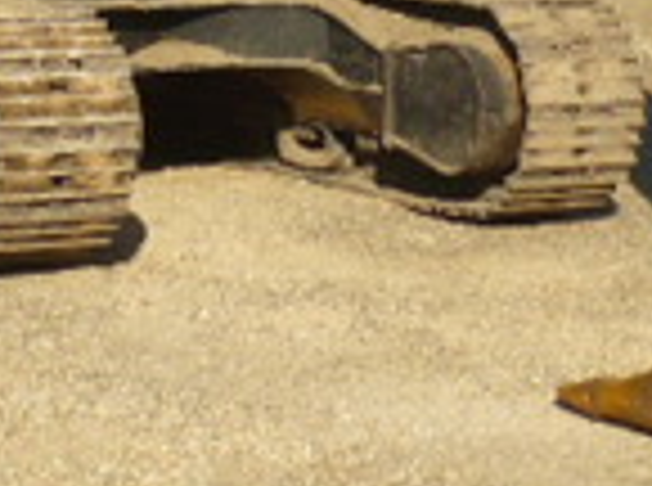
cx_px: 522
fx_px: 2912
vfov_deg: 8.9
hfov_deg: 12.7
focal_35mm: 155
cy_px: -518
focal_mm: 5.8
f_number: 8
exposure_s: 1/320
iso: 100
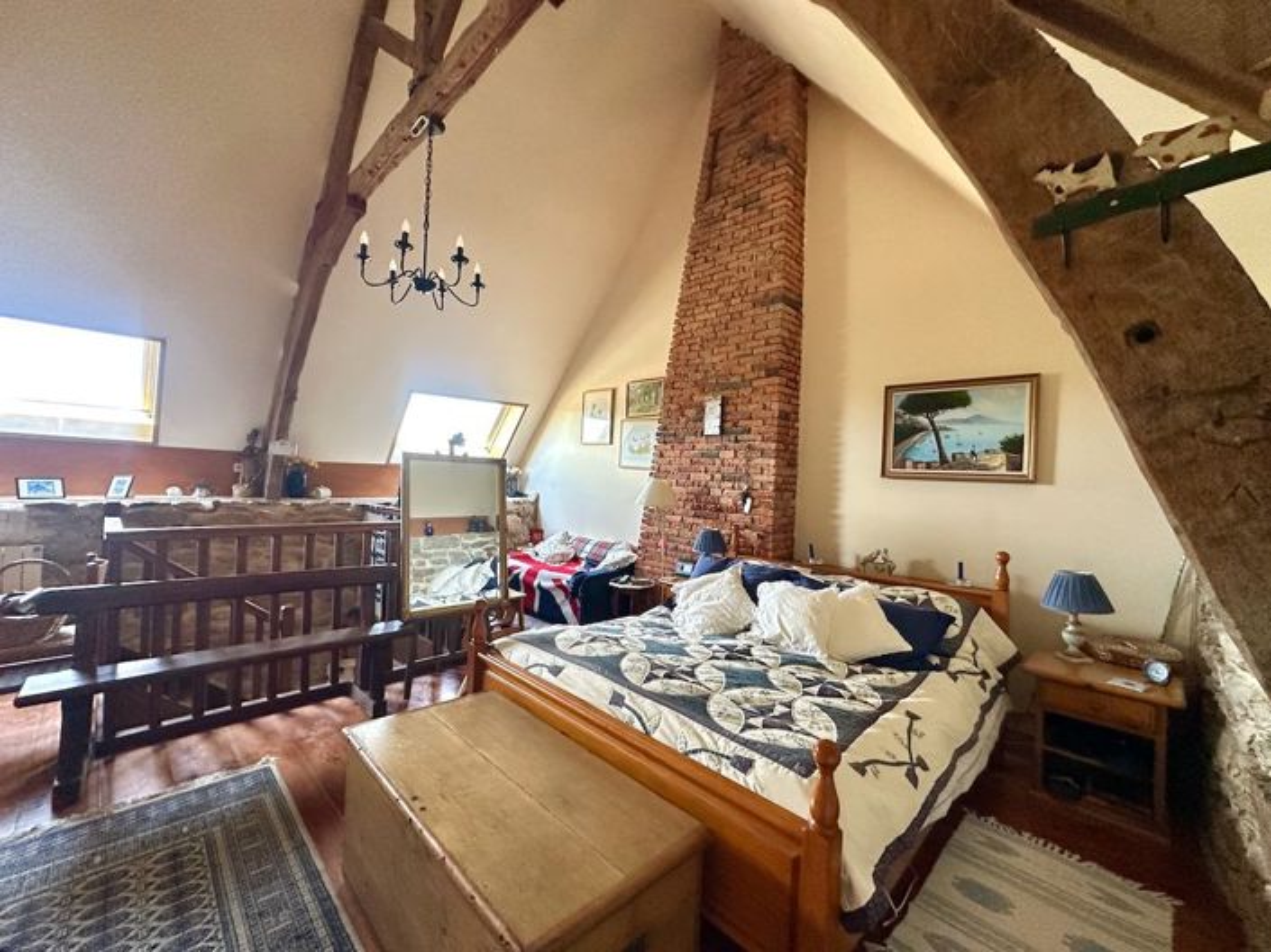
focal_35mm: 14
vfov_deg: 85.6
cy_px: 476
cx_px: 636
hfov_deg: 102.1
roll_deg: -1.8
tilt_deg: +1.2
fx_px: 514
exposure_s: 1/99
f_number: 2.2
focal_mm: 2.22
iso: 320
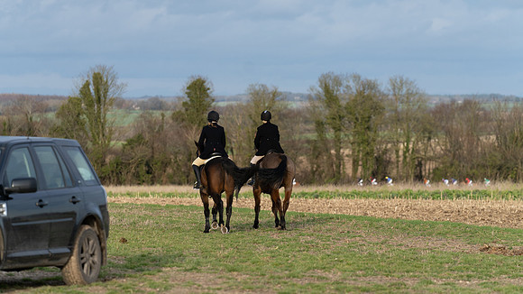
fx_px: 2774
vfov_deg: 6.1
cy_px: 147
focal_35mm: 200
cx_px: 262
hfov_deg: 10.8
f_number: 4
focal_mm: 191
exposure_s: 1/2000
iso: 400
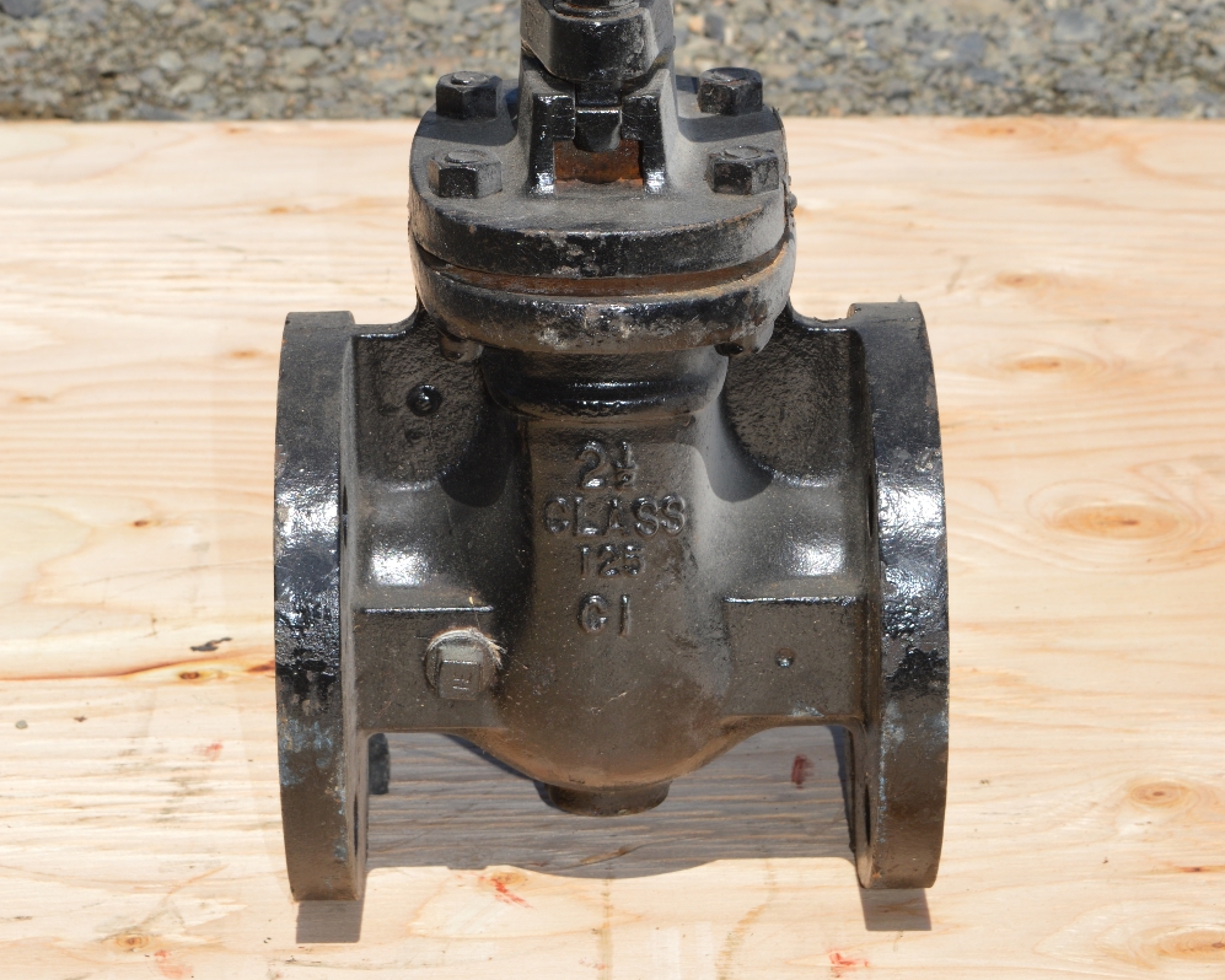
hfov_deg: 16.5
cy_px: 220
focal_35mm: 117
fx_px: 4232
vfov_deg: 13.2
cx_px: 612
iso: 100
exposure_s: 1/200
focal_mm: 55
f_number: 13
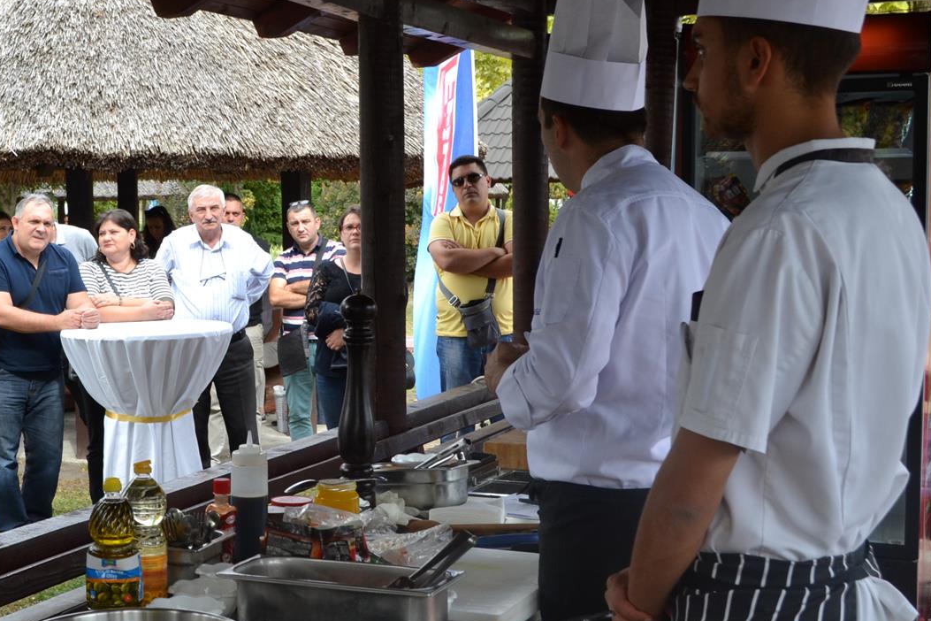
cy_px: 311
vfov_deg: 22.6
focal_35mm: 60
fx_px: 1552
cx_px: 228
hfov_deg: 32.7
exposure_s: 1/125
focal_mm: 26
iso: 400
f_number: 5.6
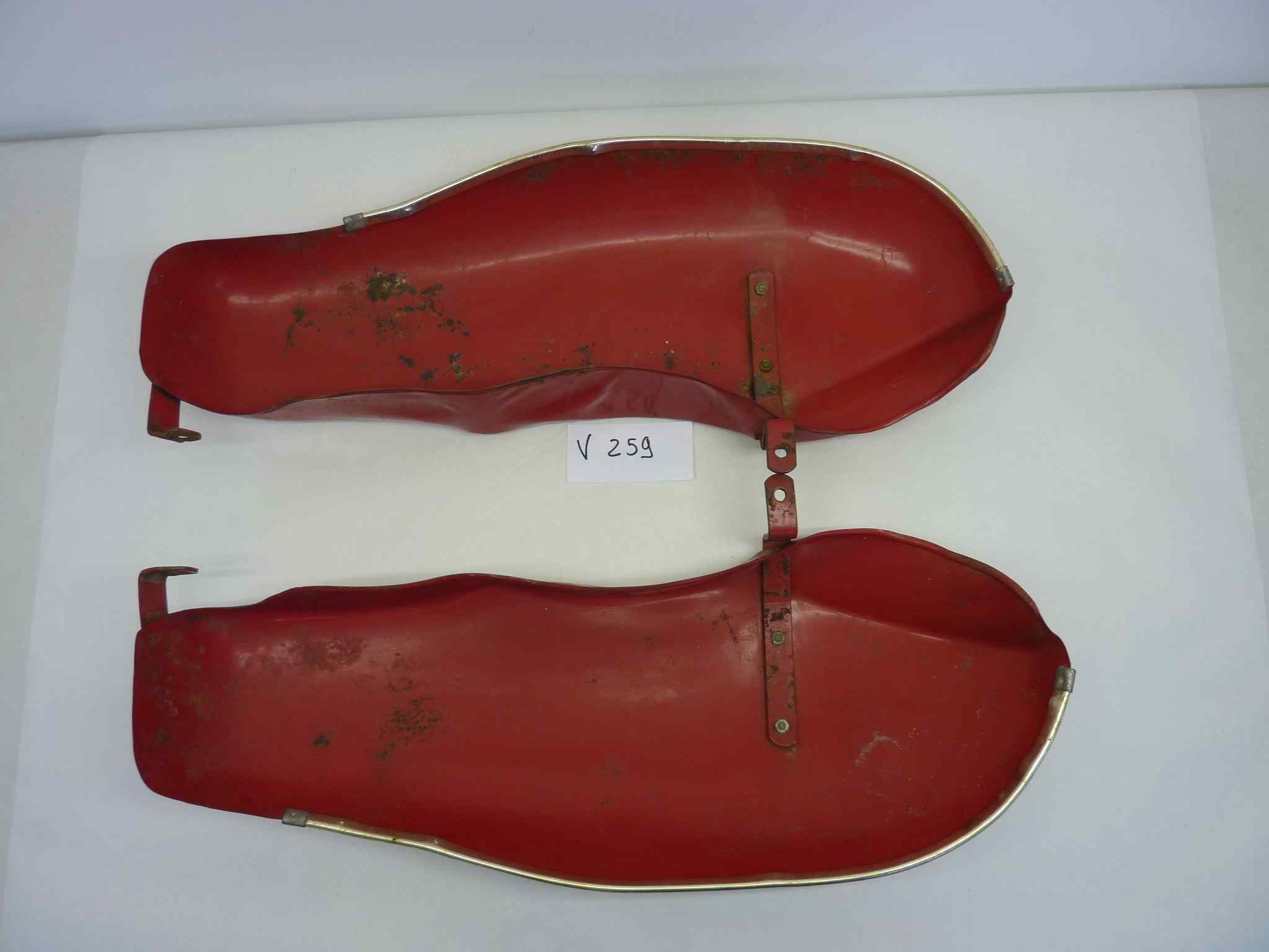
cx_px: 634
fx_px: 916
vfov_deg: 54.9
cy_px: 476
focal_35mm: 25
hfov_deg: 69.4
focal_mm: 4.1
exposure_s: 1/30
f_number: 3.3
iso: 100
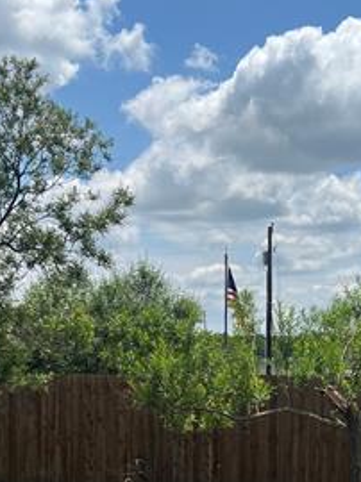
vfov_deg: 25.9
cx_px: 236
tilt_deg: -2.7
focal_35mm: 74
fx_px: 1031
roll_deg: -0.5
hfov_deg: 19.8
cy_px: 386
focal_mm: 5.7
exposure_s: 1/6993
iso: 50
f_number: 1.5
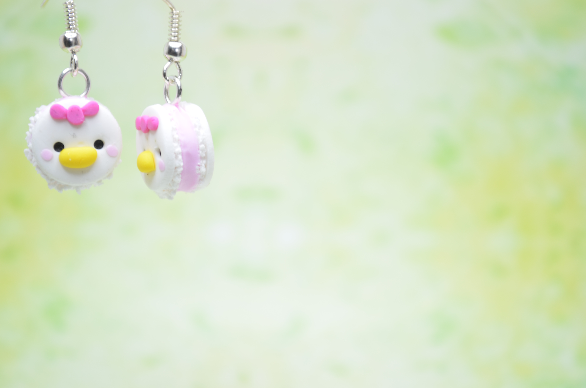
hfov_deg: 24.7
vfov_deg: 16.5
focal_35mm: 82
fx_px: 1340
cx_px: 293
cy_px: 194
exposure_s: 1/25
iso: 100
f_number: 5.6
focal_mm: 55
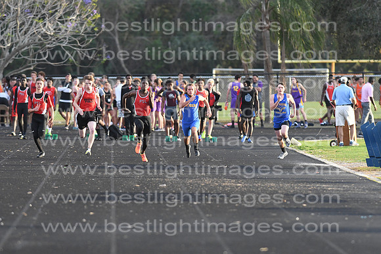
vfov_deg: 3.1
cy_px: 127
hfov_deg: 4.6
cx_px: 190
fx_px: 4763
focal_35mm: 450
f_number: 4
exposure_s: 1/2000
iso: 2000
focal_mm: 300
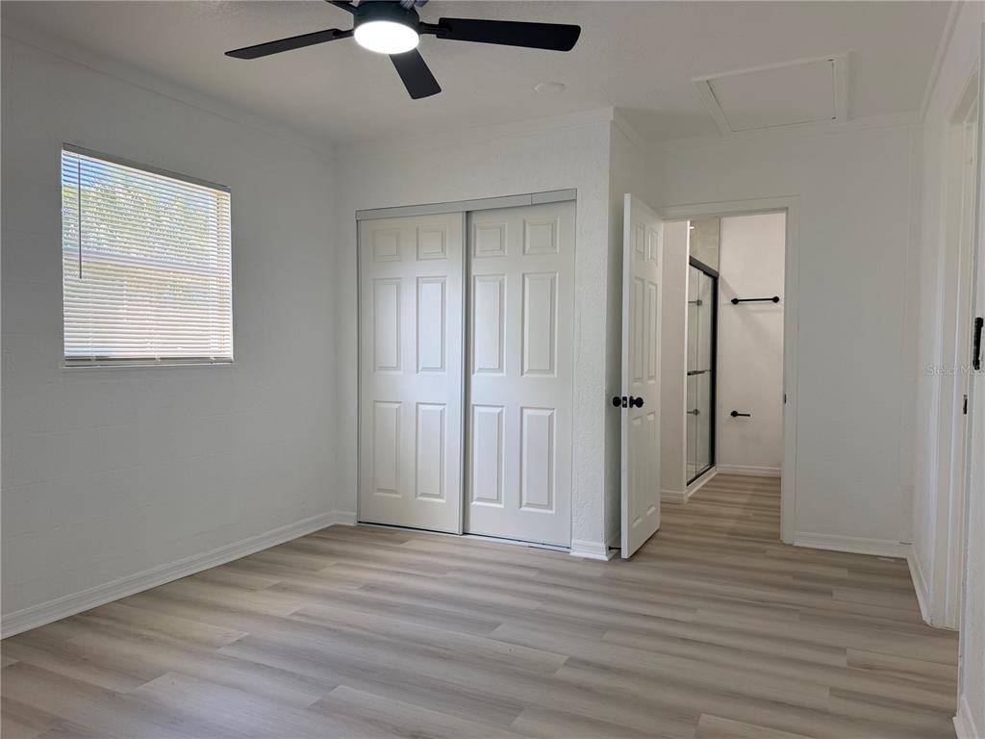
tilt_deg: -2.2
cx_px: 492
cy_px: 370
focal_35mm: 24
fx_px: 683
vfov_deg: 56.8
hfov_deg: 71.6
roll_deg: +0.0
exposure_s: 1/192
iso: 100
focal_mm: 6.76
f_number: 1.78
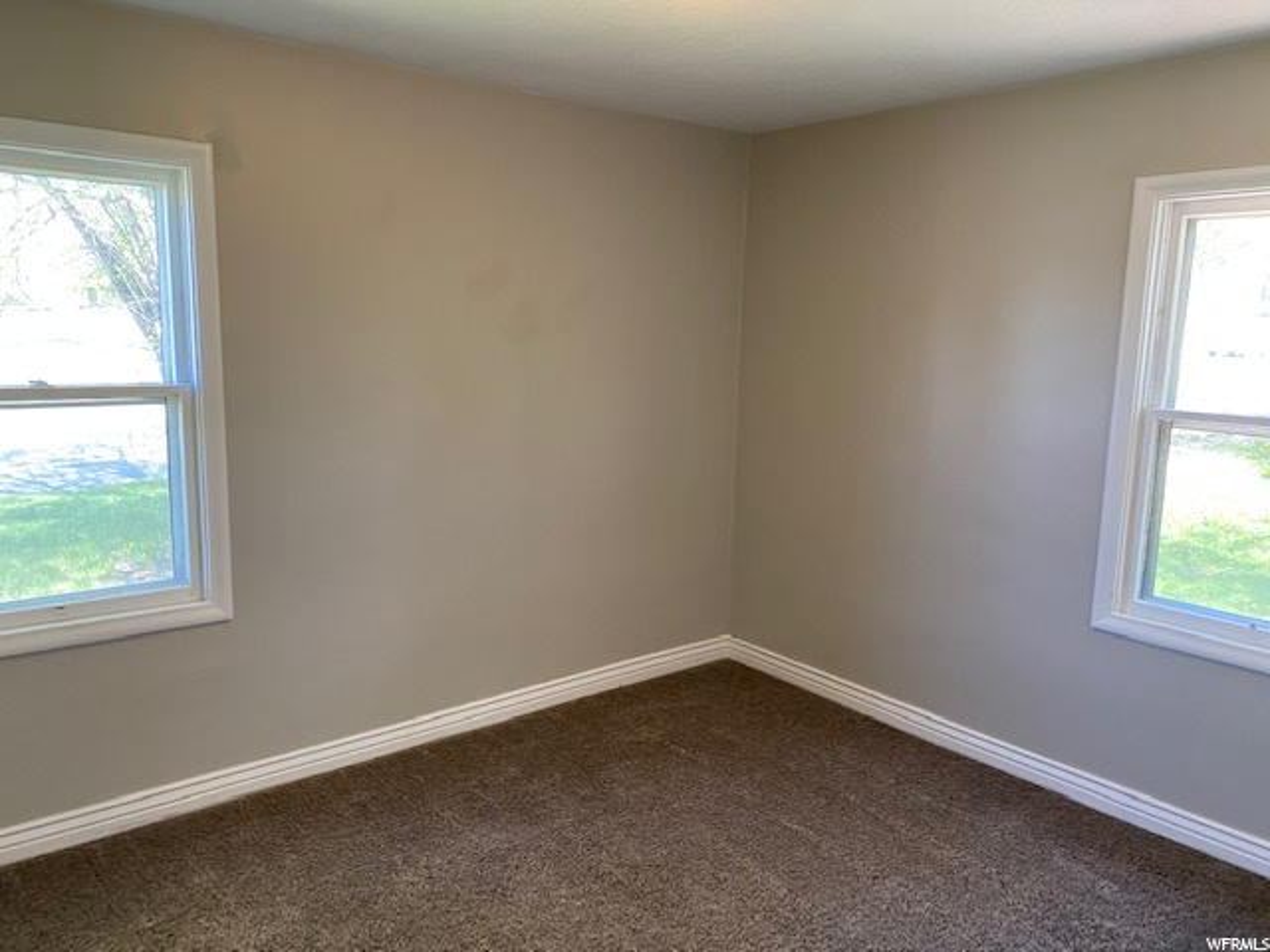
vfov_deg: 53.1
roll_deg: -1.8
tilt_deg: -9.3
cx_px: 635
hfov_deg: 67.3
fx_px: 954
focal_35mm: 26
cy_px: 476
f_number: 1.8
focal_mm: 4.25
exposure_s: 1/76
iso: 125
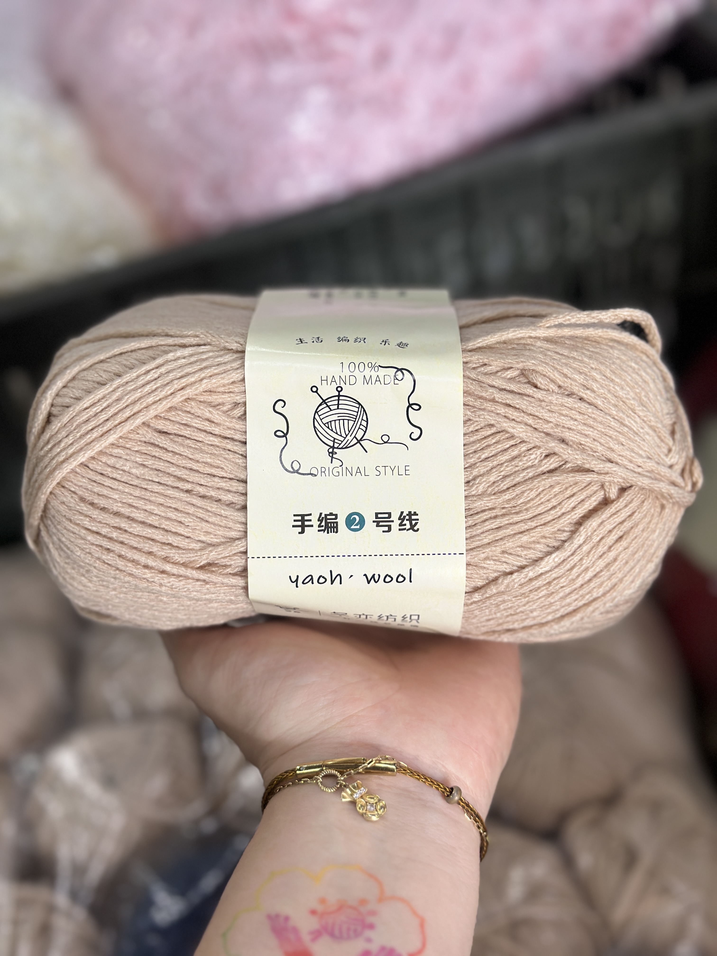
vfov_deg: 39.7
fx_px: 1326
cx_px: 358
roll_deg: +10.6
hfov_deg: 30.3
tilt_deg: -42.6
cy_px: 478
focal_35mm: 48
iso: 125
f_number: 1.78
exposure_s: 1/99
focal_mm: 6.86
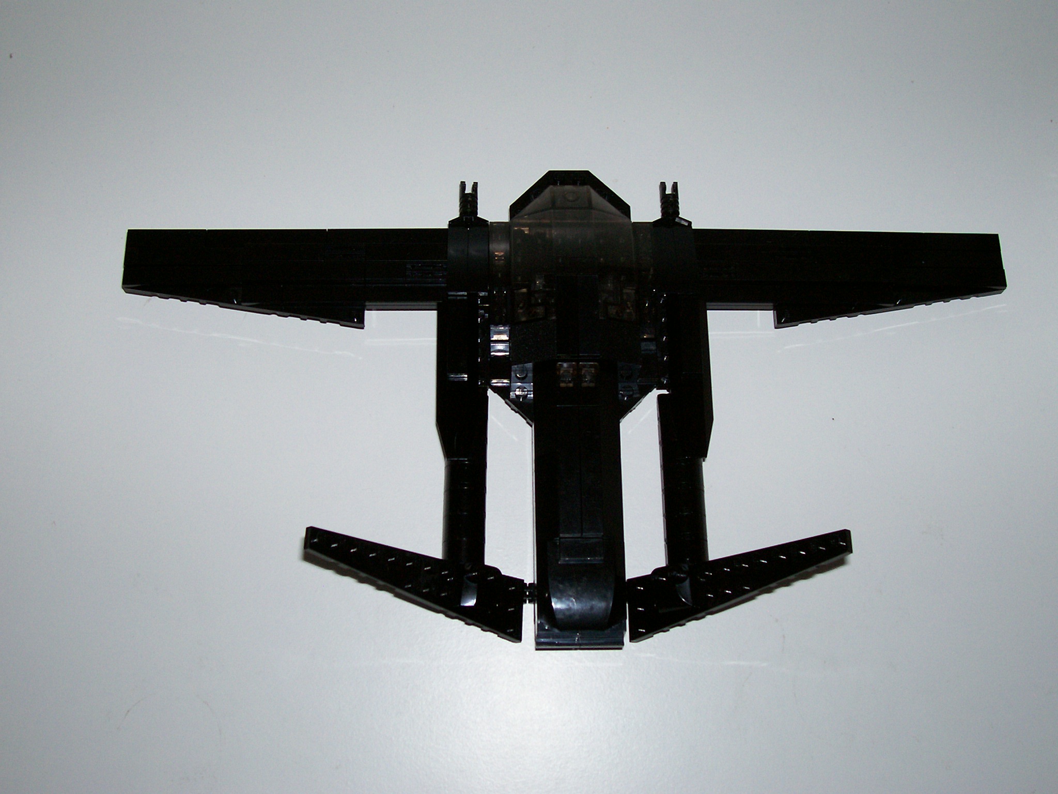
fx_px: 1284
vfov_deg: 34.3
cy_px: 397
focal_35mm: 42
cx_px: 529
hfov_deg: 44.8
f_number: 2.9
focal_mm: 7
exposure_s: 1/68.5
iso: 80
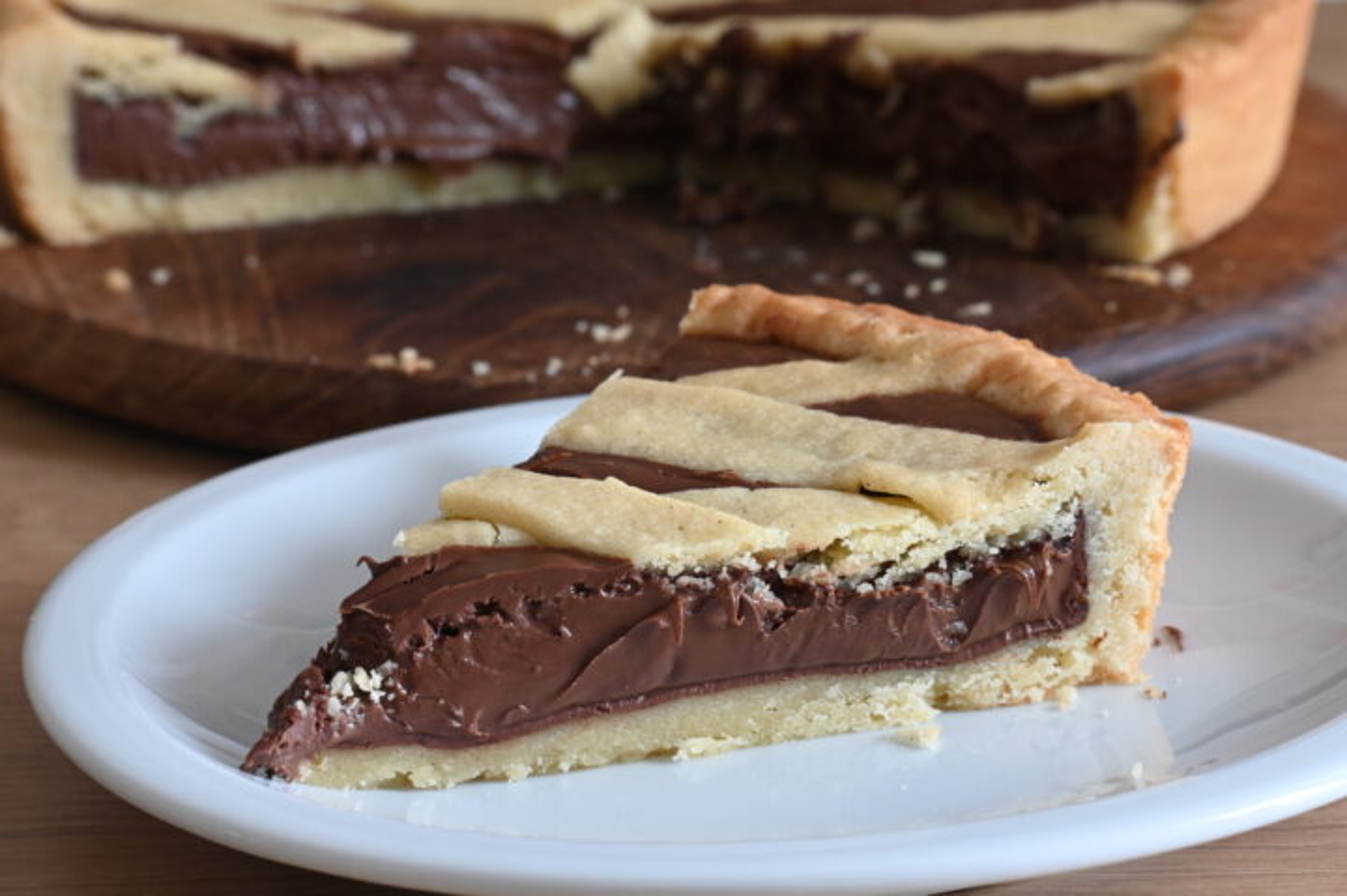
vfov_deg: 10.1
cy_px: 448
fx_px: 5085
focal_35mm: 136
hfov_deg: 15.1
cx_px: 674
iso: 640
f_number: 13
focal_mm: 91
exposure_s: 1/2
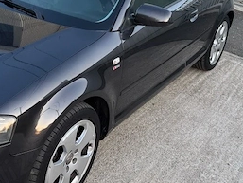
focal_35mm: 56
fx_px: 393
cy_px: 27
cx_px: 52
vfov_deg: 25.5
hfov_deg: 33.4
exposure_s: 1/121
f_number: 1.78
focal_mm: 6.76
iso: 80
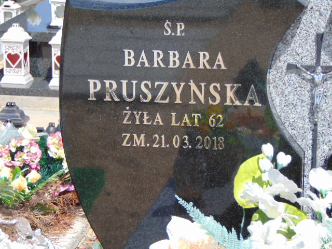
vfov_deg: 11.1
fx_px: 1276
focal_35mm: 133
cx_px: 166
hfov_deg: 14.8
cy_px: 124
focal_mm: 23.9
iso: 80
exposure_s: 1/640
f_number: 4
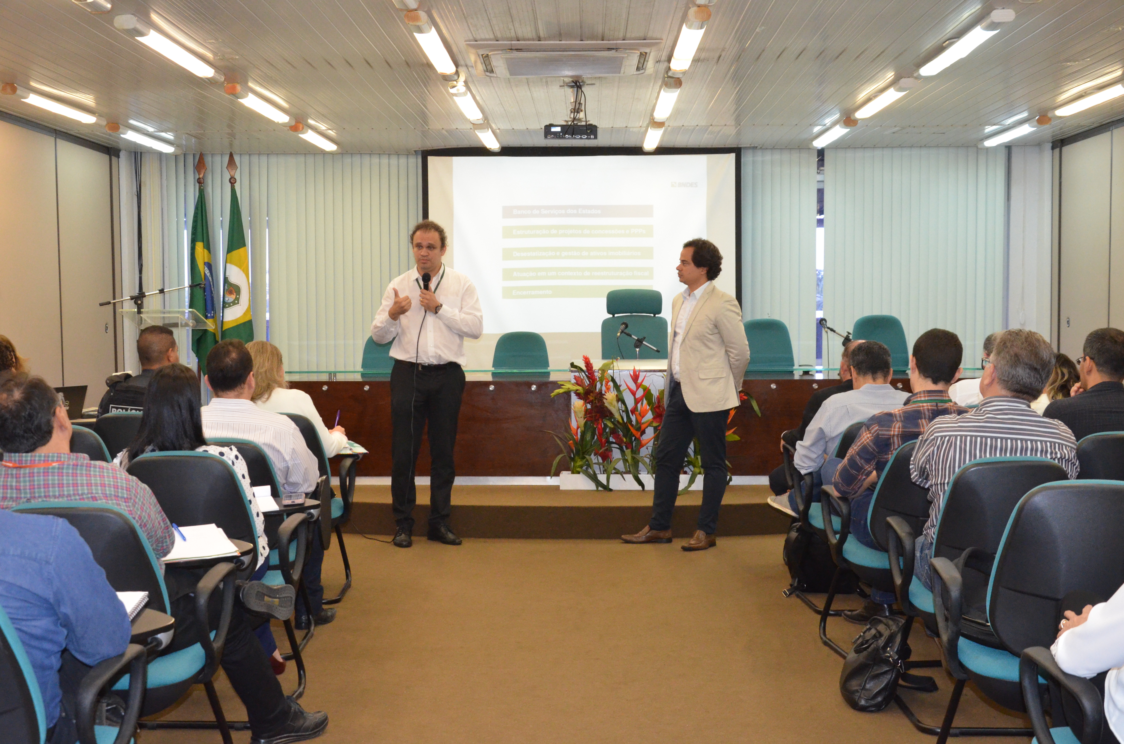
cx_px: 562
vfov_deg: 29.7
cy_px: 372
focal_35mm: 45
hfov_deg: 43.7
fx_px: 1402
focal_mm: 30
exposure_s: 1/125
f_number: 7.1
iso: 3200
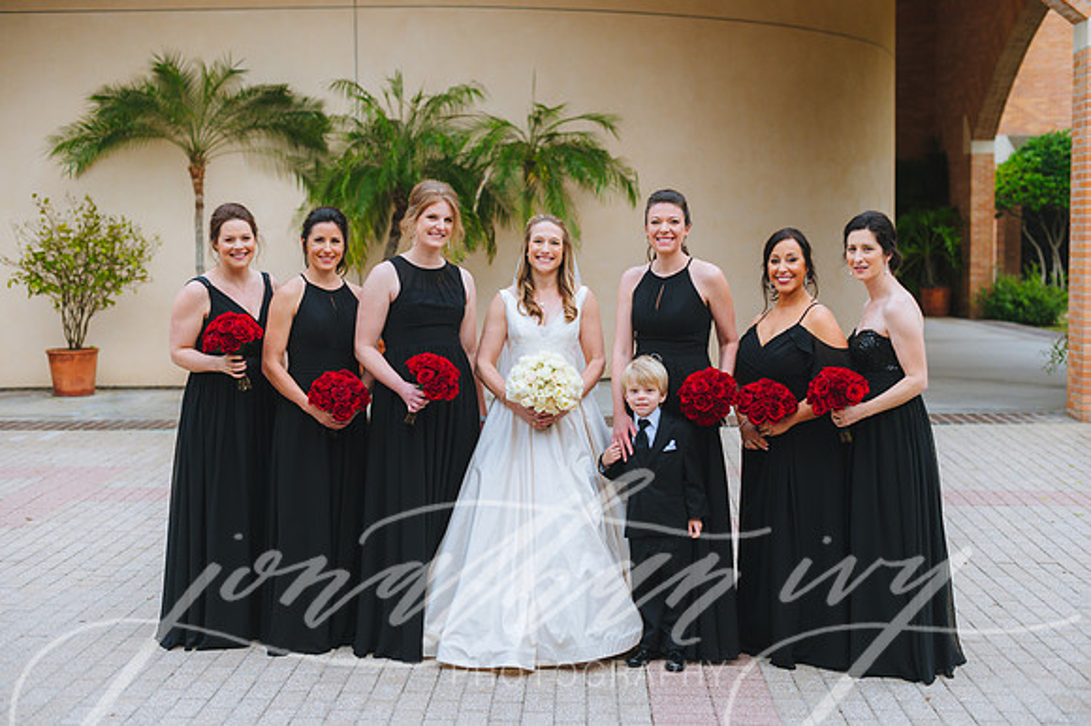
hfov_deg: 39.6
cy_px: 363
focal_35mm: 50
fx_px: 1514
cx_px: 546
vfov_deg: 27.0
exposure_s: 1/1000
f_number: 3.2
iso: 1000
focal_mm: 50
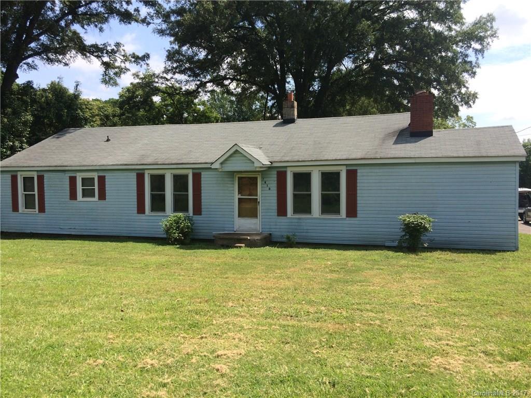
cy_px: 199
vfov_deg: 48.2
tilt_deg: -3.5
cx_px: 266
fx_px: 445
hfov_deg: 61.7
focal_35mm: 29
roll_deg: +1.2
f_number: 2.2
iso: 32
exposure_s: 1/1466
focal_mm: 4.15
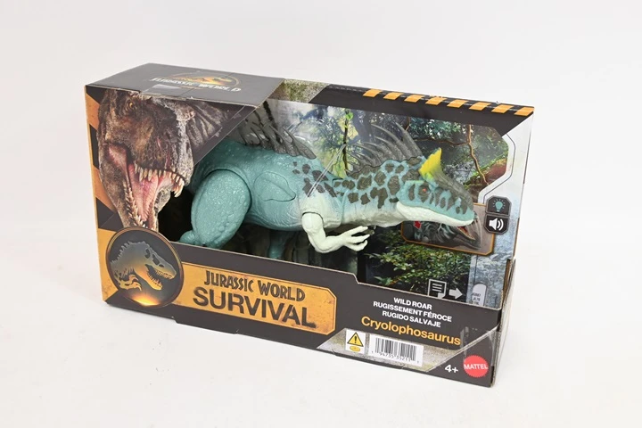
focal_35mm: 41
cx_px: 321
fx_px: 736
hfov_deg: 47.2
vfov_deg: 32.4
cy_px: 214
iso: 560
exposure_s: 1/125
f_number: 4.5
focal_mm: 27.5
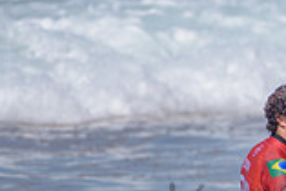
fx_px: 14695
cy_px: 196
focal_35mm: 1848
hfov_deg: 1.1
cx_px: 357
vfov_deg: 0.7
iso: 160
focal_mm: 500
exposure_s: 1/2000
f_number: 5.6
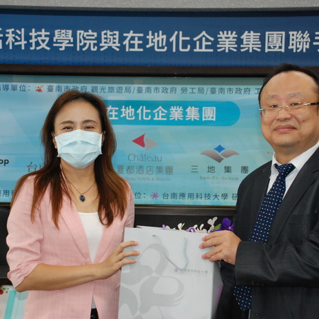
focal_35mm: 68
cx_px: 147
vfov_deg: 25.5
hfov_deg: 25.5
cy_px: 160
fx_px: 705
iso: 800
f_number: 5
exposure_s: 1/60
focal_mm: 35
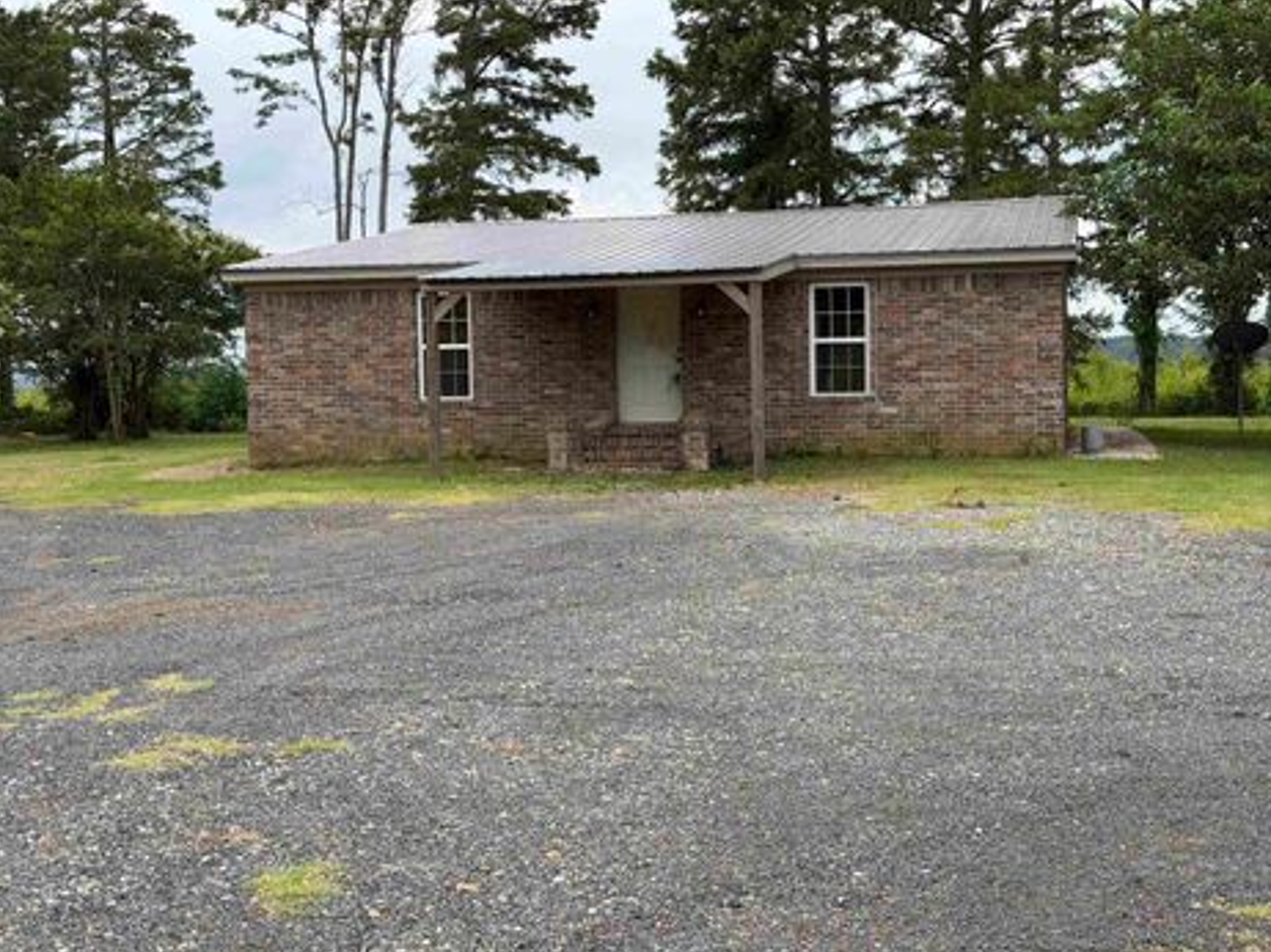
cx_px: 682
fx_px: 1908
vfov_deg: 28.0
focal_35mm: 52
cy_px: 455
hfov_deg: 36.8
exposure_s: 1/3096
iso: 64
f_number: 1.78
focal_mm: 6.76
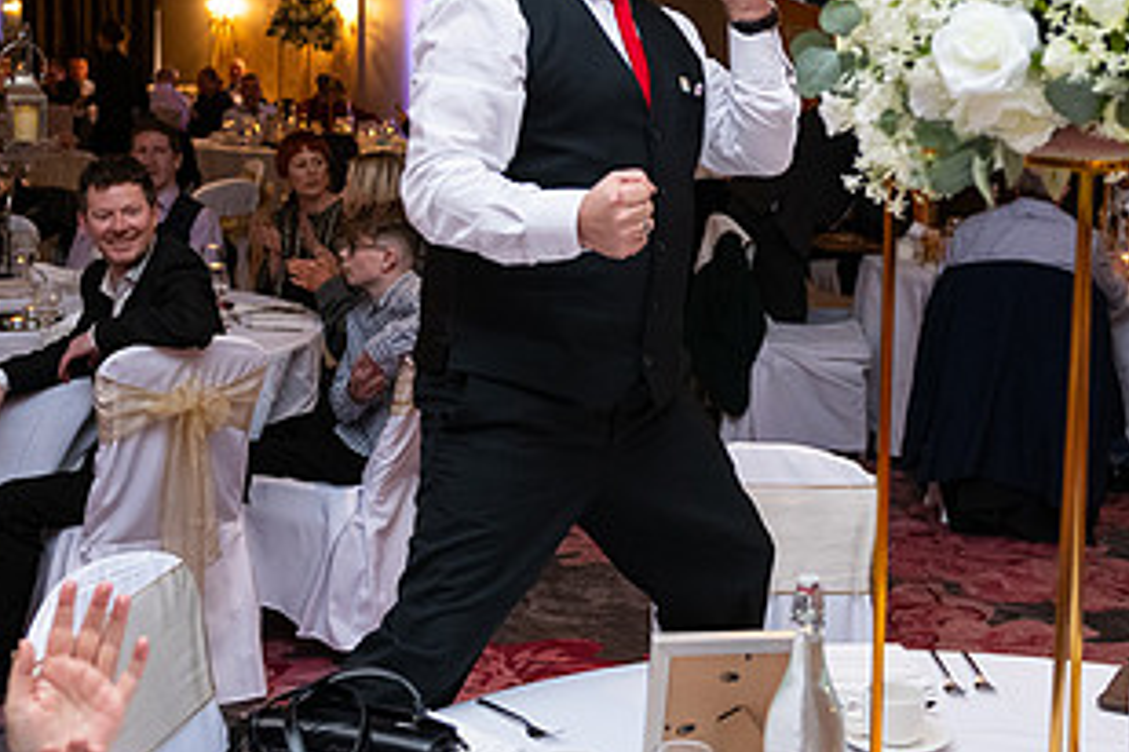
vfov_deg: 22.4
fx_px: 1882
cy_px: 192
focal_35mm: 60
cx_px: 621
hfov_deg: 33.4
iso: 1250
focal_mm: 32
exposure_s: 1/160
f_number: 3.5
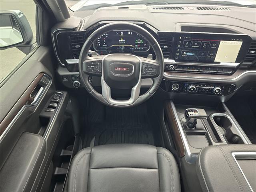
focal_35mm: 23
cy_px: 96
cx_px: 128
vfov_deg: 58.9
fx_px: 170
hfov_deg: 73.9
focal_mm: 6.3
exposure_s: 1/182
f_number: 1.7
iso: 200
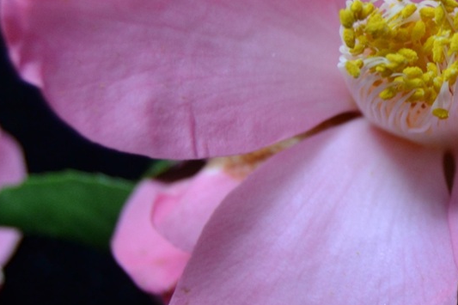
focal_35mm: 118
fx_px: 1501
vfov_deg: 11.6
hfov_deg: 16.8
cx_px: 496
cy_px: 56
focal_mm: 26
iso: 400
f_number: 4
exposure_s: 1/50
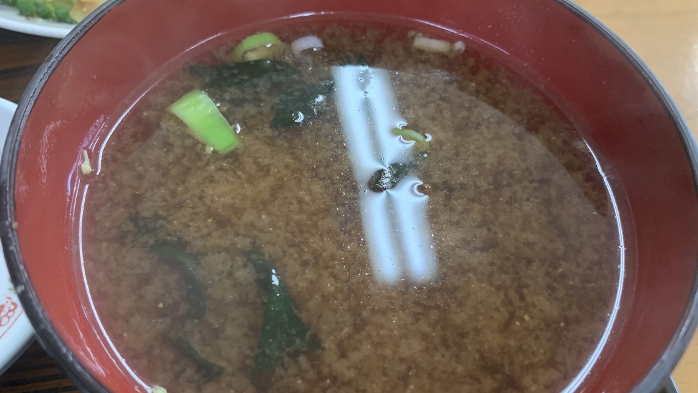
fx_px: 592
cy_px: 208
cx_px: 342
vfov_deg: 36.7
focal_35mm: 32
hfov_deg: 61.0
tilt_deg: -54.5
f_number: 1.8
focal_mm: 4.25
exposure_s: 1/60
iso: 250
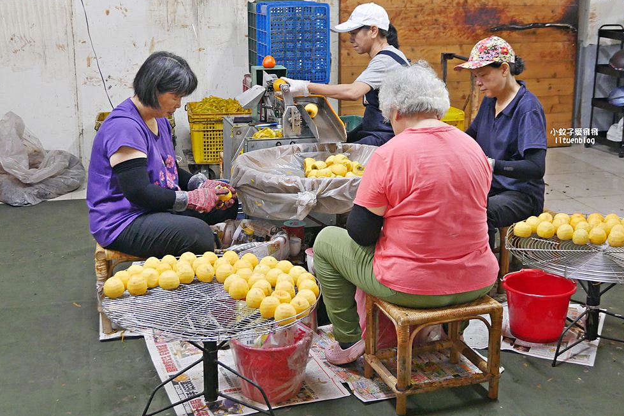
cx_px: 308
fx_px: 884
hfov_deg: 38.9
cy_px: 184
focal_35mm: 51
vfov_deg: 26.5
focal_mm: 24
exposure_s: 1/60
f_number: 4.8
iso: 2000
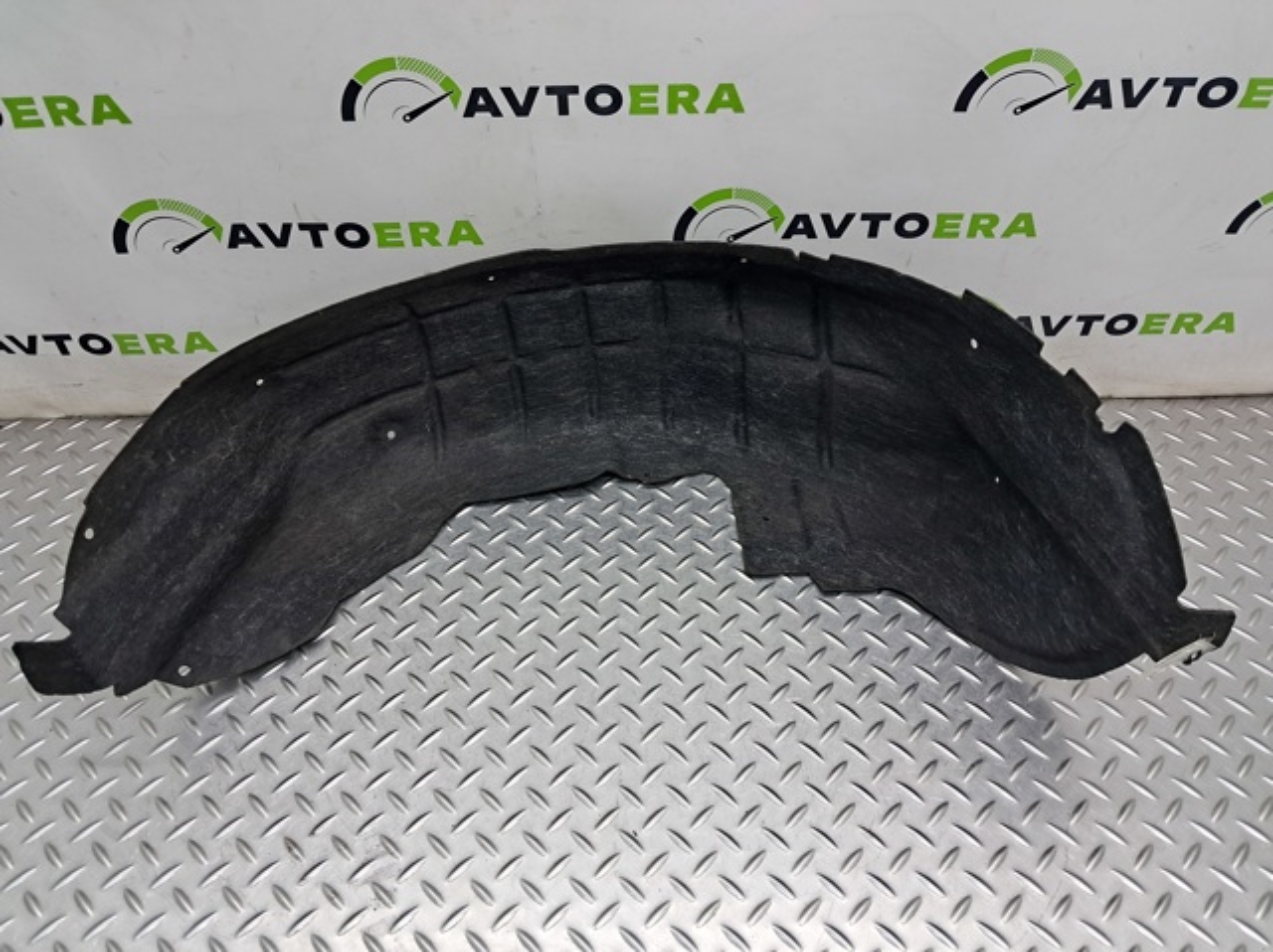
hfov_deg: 65.4
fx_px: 992
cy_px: 476
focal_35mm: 27
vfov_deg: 51.3
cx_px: 636
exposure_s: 1/50
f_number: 1.8
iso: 80
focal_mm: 4
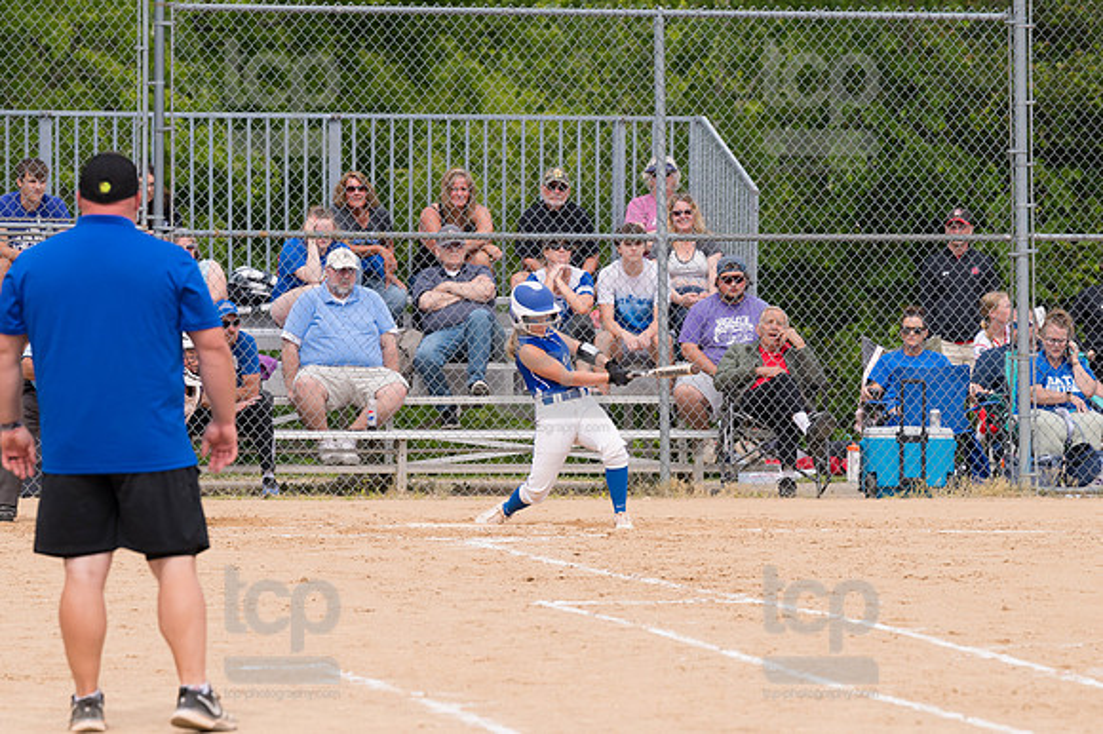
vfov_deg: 4.6
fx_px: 9186
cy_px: 367
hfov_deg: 6.9
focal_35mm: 300
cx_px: 552
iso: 320
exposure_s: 1/1600
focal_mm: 200
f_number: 5.6
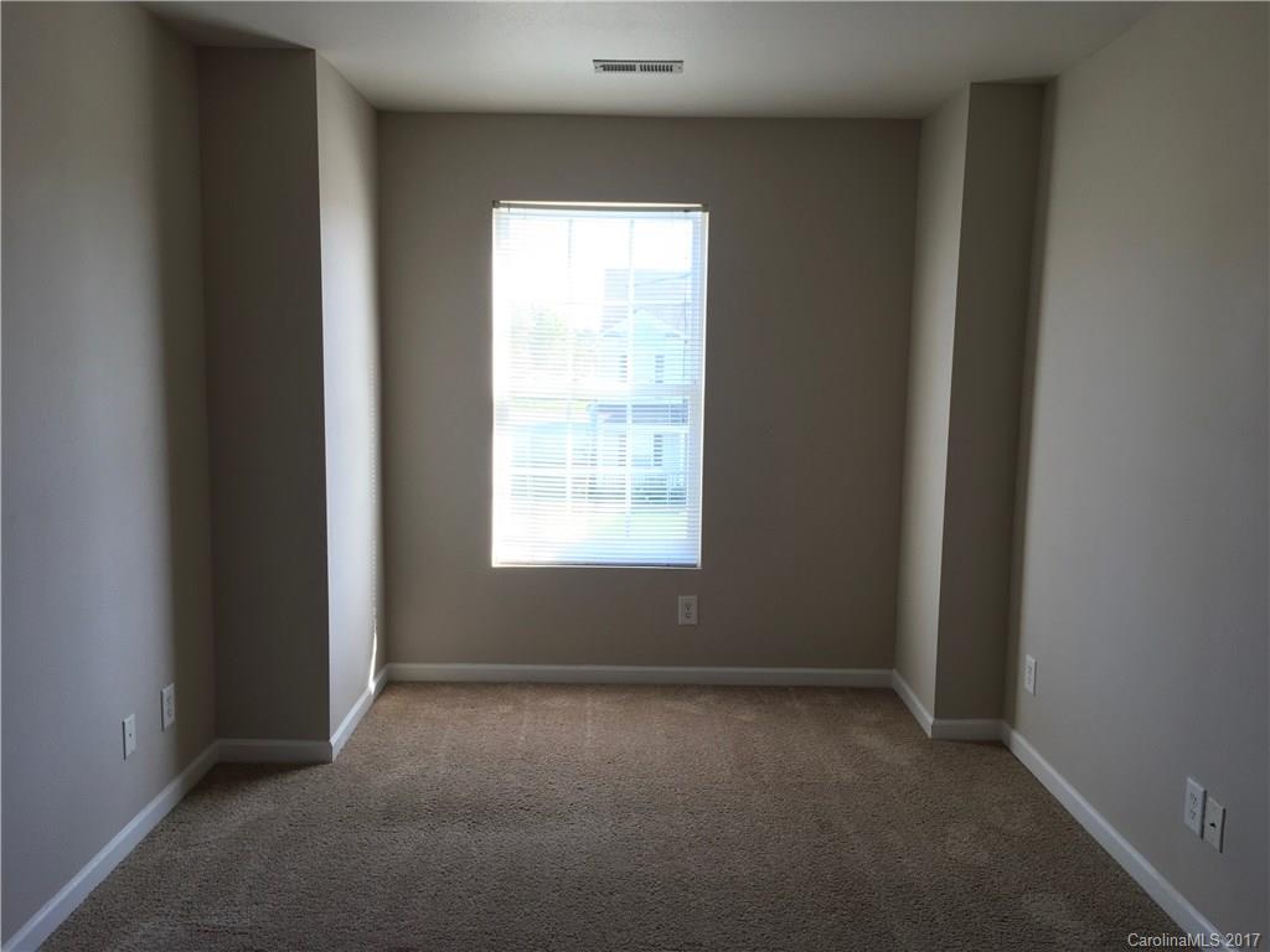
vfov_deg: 48.2
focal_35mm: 29
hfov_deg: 61.7
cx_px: 635
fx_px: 1064
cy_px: 476
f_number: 2.2
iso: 32
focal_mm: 4.15
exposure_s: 1/60
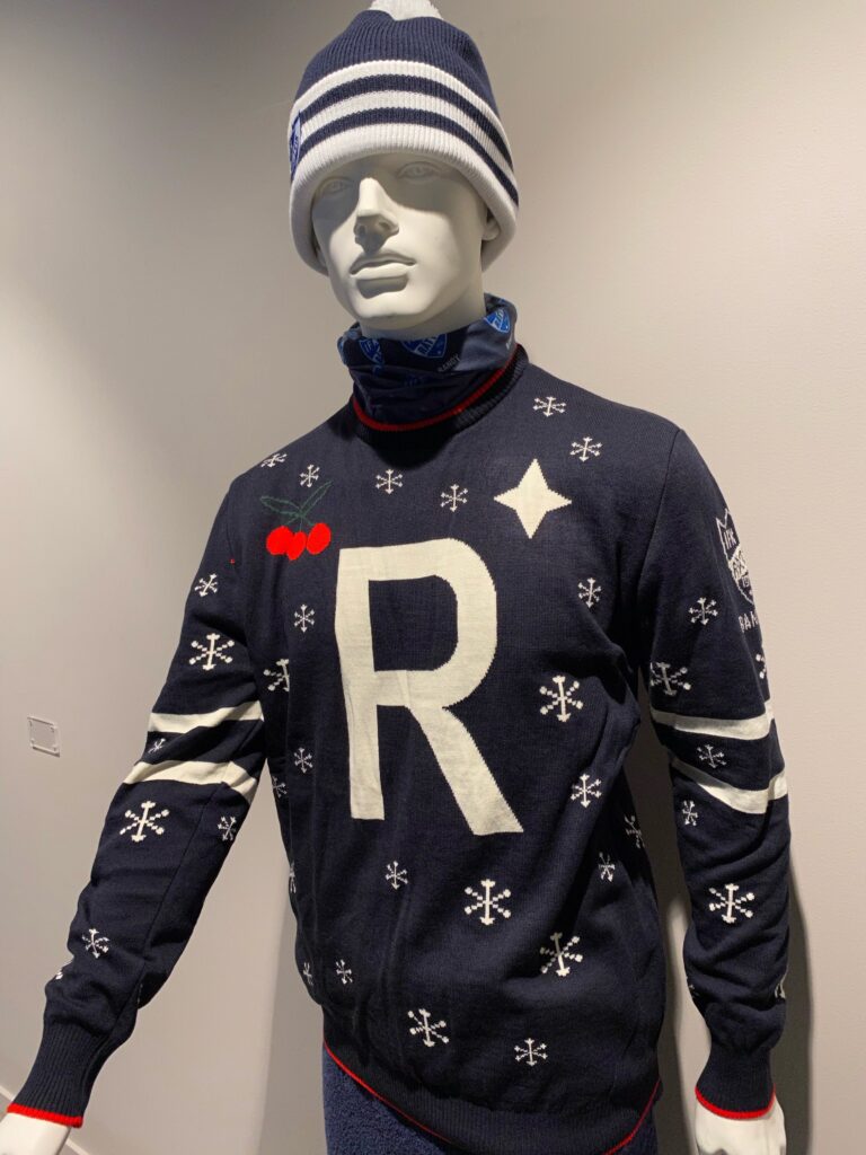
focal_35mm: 26
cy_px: 578
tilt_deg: -7.9
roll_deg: +2.0
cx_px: 433
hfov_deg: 53.1
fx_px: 867
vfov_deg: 67.3
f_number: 1.8
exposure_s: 1/50
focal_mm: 4.25
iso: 64
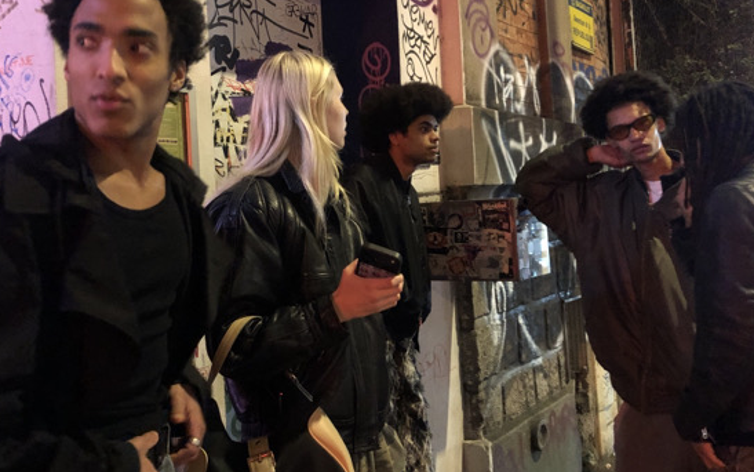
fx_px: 781
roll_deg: +3.5
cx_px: 329
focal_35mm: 38
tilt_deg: +3.2
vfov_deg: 33.4
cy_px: 179
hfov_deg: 51.4
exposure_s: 1/17
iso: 640
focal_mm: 4
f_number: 1.8
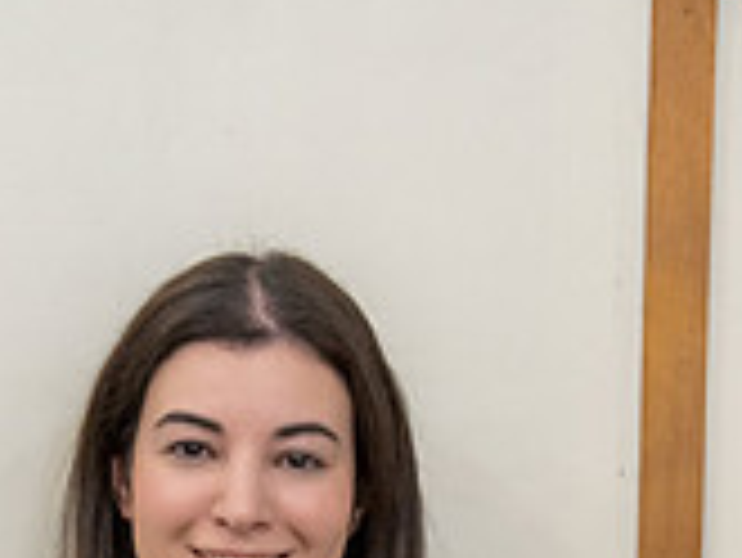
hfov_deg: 7.2
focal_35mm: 273
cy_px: 986
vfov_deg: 5.4
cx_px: 238
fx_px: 5856
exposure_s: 1/80
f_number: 4
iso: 5000
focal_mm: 104
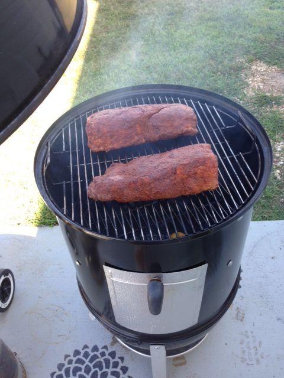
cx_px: 142
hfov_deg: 42.9
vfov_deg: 55.4
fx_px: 361
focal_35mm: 33
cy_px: 189
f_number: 2.4
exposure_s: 1/143
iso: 50
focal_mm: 4.12
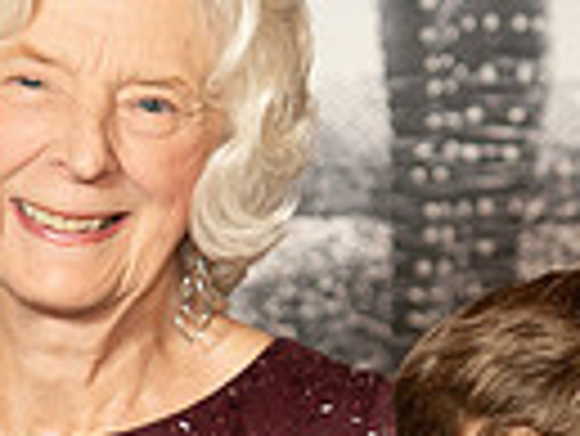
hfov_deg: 7.7
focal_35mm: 256
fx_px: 4293
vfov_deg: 5.8
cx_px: 49
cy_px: 582
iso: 1000
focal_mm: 59.2
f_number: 2.8
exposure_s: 1/160
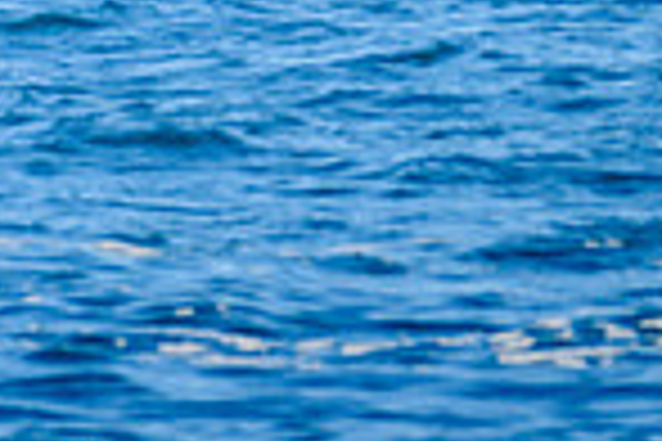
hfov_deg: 0.9
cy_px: -405
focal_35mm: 2416
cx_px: 84
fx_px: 44424
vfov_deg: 0.6
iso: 250
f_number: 5.6
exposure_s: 1/2000
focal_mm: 500
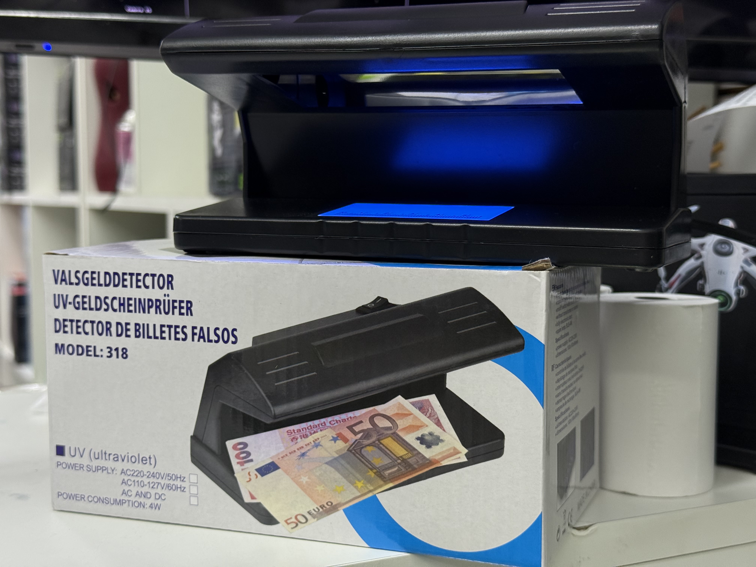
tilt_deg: -5.0
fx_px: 1048
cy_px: 284
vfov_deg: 30.3
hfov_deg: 39.7
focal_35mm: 48
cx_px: 378
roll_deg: -0.1
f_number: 1.78
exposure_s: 1/125
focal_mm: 6.76
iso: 200
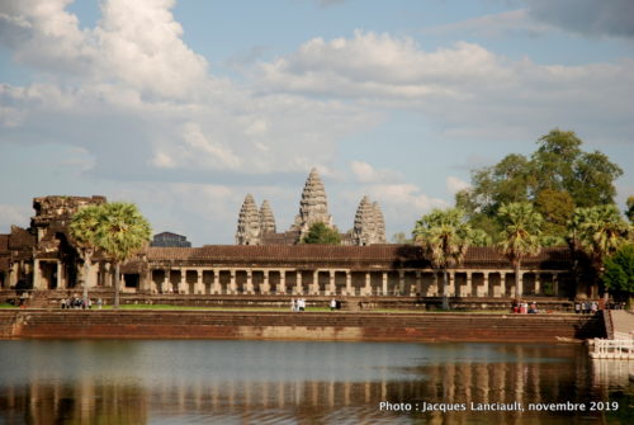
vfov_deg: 13.1
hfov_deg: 19.4
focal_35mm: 105
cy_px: 212
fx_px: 1852
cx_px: 317
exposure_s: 1/400
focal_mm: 70
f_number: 5
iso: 125
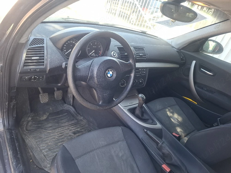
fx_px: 153
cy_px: 86
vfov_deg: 58.9
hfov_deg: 73.9
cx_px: 116
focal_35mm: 23
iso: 64
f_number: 1.8
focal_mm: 5.54
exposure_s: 1/100
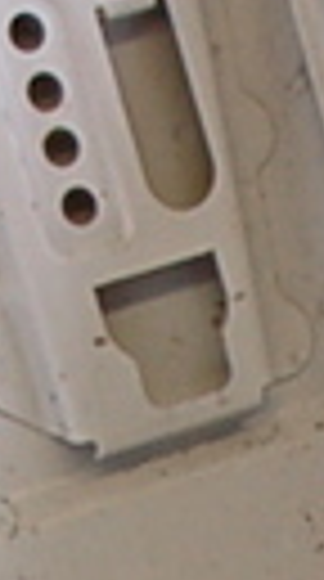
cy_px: 1401
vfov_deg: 5.2
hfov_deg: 3.0
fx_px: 6146
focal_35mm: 400
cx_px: 369
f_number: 5
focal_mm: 32
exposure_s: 1/100
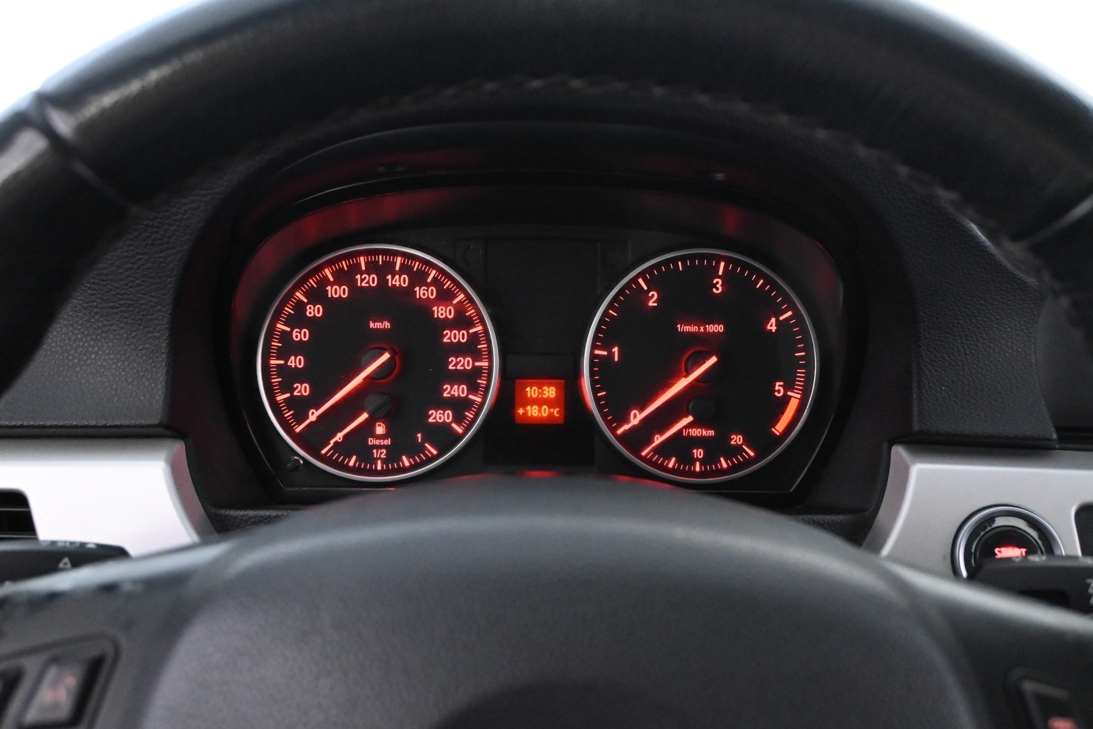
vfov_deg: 42.6
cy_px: 364
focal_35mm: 31
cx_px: 546
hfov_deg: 60.7
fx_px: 934
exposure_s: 1/30
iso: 6400
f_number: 4.5
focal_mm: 20.5
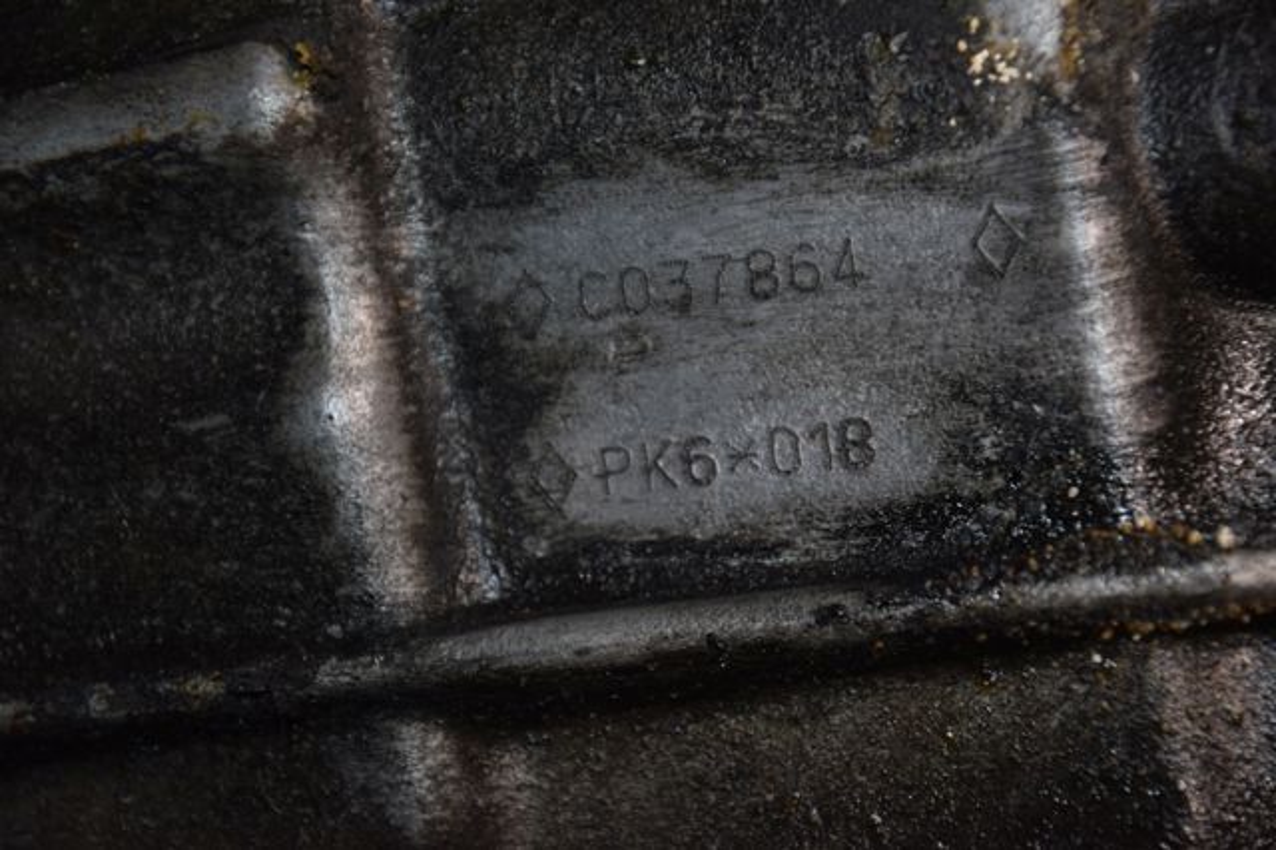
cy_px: 425
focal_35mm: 158
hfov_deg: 13.0
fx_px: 5579
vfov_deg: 8.7
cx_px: 638
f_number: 5.6
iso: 800
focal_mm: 105
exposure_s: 1/60
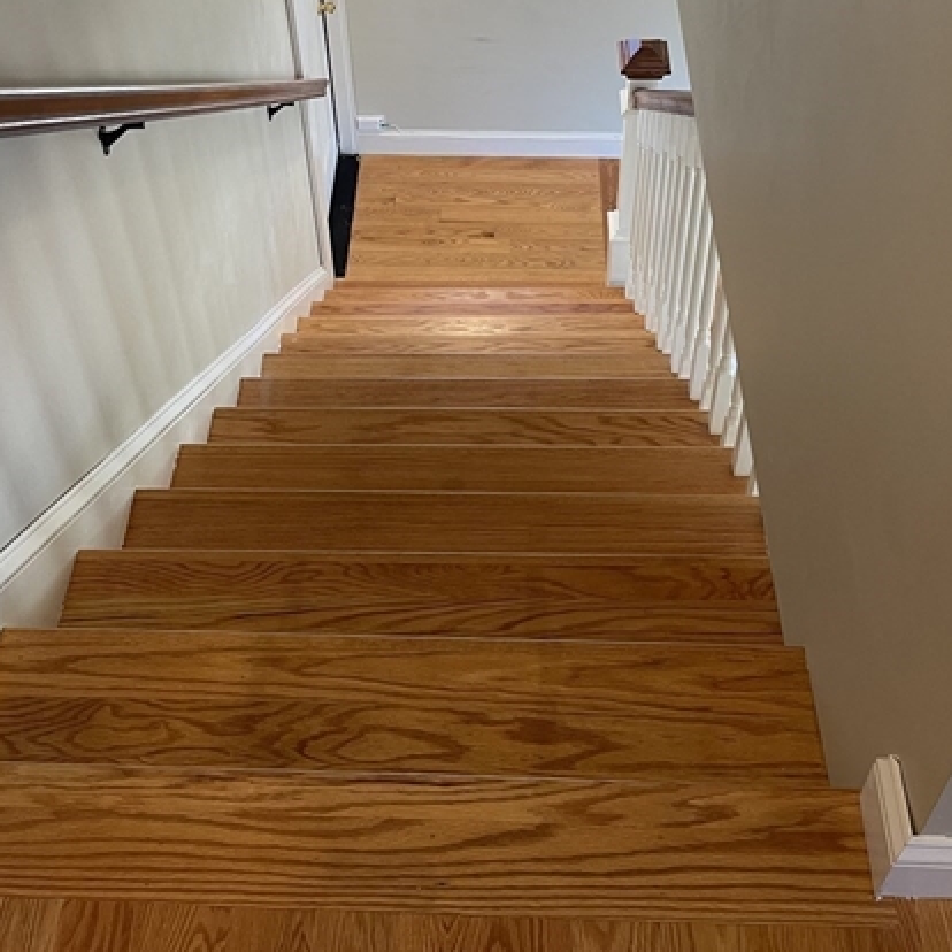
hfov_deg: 40.9
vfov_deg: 38.2
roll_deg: +3.1
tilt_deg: -40.5
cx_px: 432
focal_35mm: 41
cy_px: 101
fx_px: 1276
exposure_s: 1/60
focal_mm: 5.1
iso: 80
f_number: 1.6
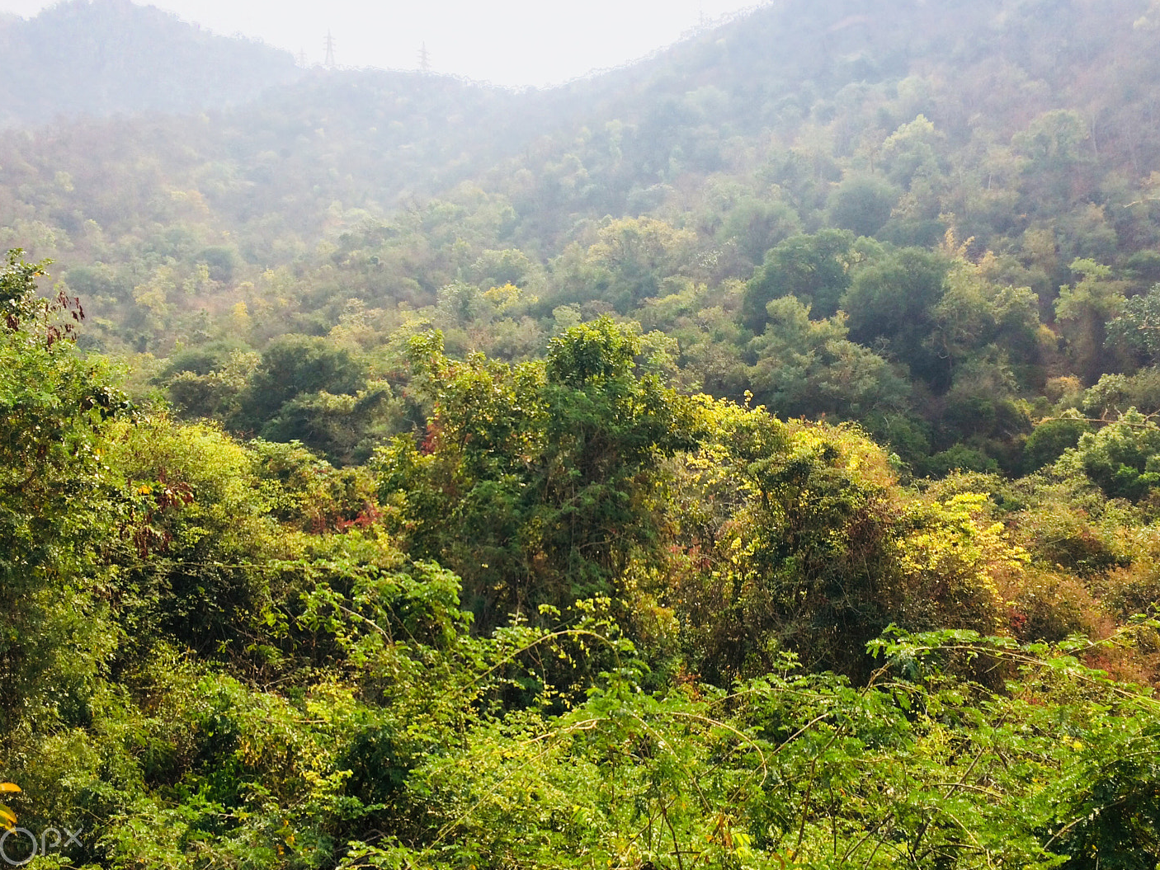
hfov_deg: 55.3
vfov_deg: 42.9
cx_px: 538
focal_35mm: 33
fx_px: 1106
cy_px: 460
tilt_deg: +2.7
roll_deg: +2.5
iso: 32
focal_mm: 4.15
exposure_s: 1/1053
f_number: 2.2
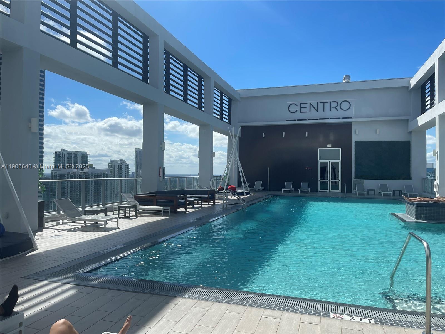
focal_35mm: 25
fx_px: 321
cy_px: 167
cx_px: 222
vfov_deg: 54.9
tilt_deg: -0.3
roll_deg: +0.3
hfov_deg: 69.4
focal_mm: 5.1
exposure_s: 1/2786
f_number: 1.6
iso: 32
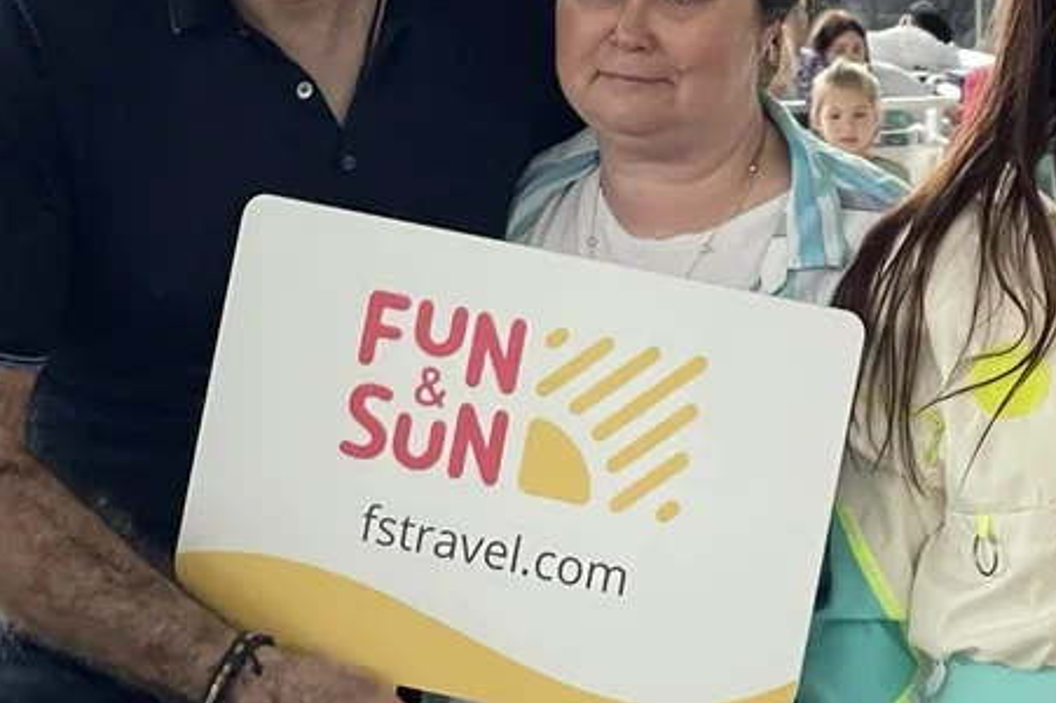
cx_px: 1105
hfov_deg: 14.0
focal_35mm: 144
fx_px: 4221
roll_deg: -0.4
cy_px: 33
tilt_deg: +0.2
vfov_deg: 9.5
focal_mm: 6
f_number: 2
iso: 125
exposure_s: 1/99
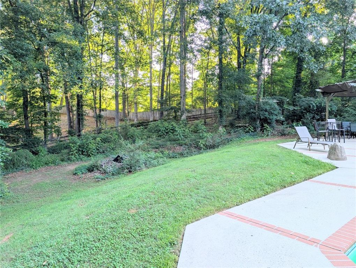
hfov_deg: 71.5
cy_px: 134
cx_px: 178
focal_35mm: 24
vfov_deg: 56.9
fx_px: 247
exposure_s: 1/59
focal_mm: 6.9
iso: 21
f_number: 1.68
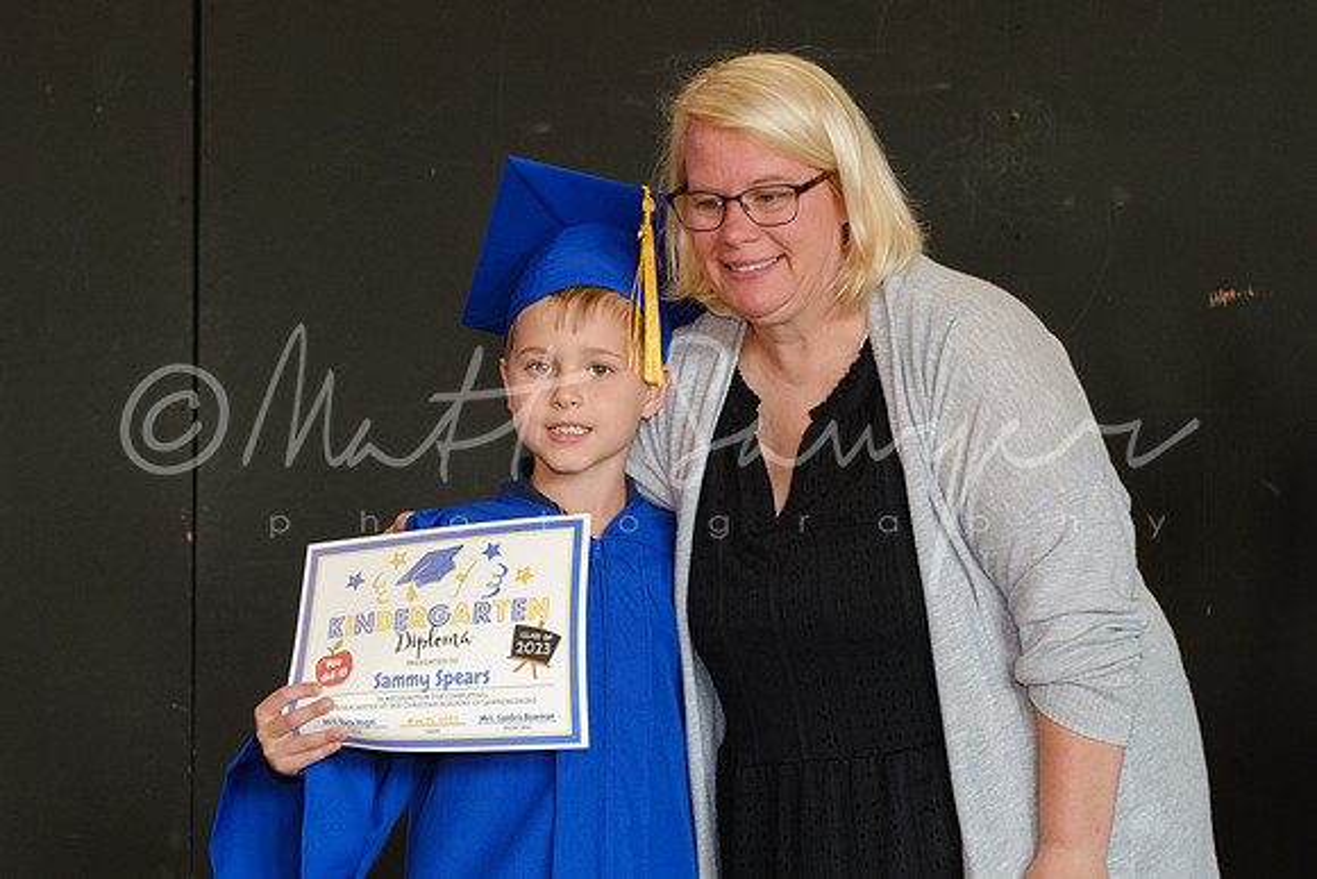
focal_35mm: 97
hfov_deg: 21.1
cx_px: 567
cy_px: 531
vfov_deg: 14.1
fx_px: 3539
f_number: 4
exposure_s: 1/125
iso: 800
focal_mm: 44.1
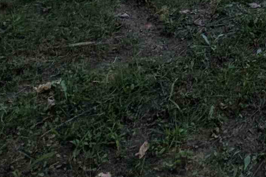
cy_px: -148
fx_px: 399
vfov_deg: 18.8
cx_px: 437
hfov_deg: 24.4
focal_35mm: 54
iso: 51
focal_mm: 2.02
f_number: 1.7
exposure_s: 1/2786
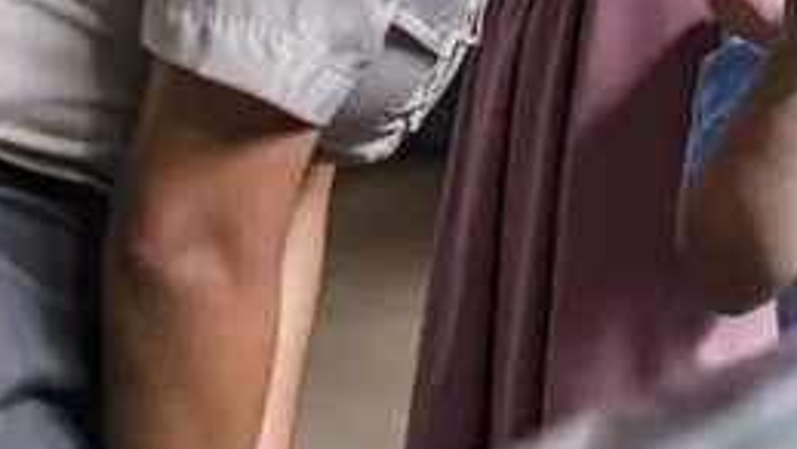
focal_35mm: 173
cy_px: -380
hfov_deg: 11.4
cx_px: 1502
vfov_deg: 6.8
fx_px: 3658
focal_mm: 35
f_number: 2
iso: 100
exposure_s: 1/500
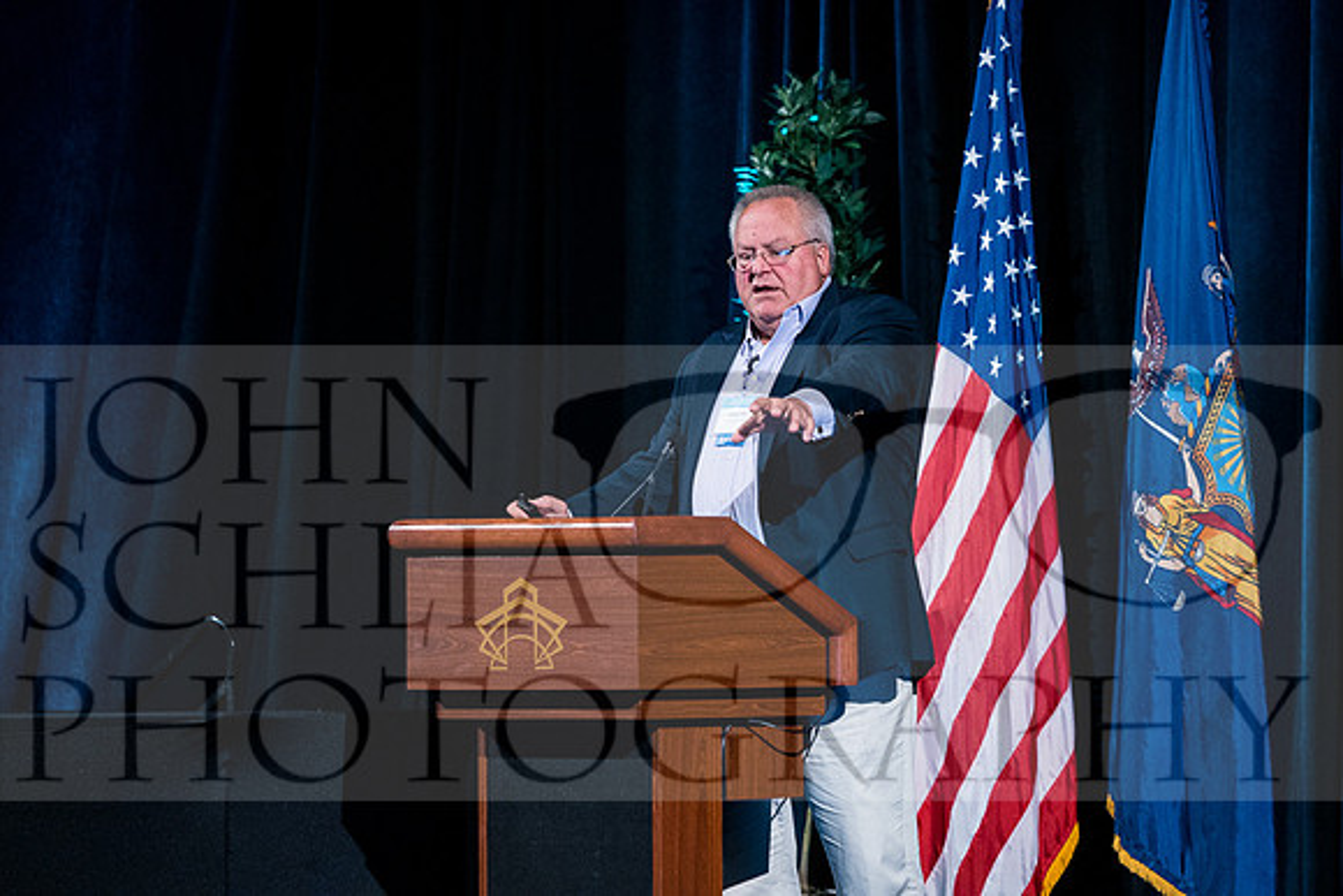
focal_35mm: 300
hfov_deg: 6.9
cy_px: 448
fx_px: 11194
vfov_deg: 4.6
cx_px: 672
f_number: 3.5
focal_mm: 200
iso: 3200
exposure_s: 1/125
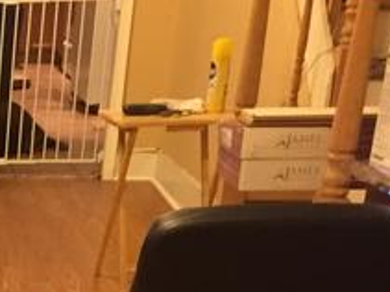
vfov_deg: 12.7
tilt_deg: -21.6
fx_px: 1239
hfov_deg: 15.6
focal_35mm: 110
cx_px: -294
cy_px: 451
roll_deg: +0.7
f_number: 2.2
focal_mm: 4.15
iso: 250
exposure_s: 1/17
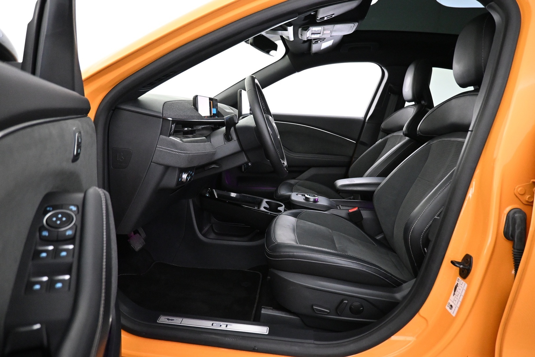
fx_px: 357
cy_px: 178
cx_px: 268
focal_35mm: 24
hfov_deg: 73.7
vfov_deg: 53.1
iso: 4000
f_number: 3.5
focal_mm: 16
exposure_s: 1/60
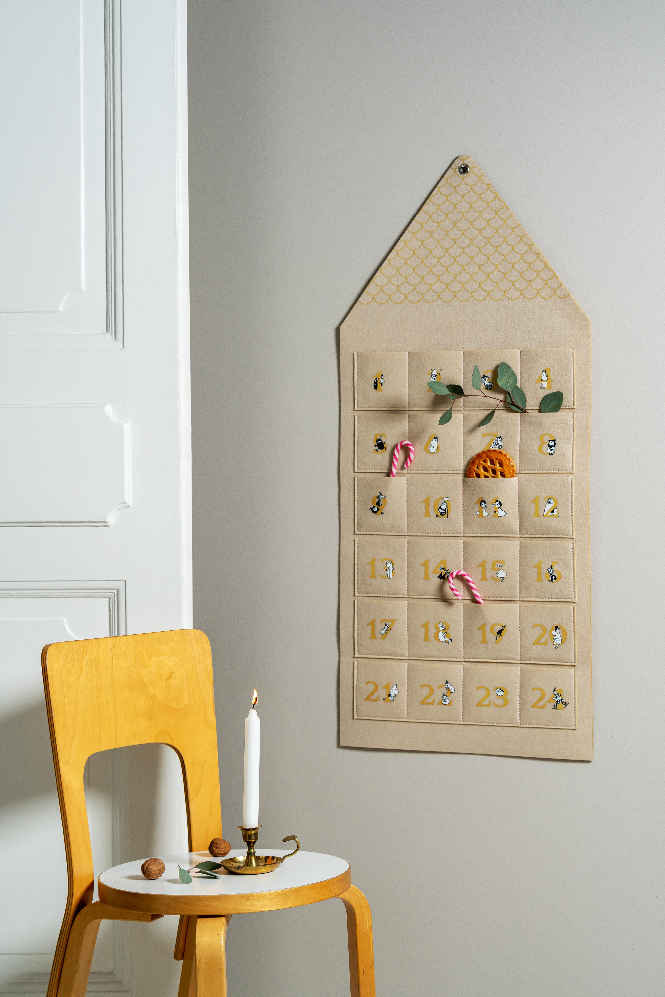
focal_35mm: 70
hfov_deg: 19.5
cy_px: 498
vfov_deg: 28.8
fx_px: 1939
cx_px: 332
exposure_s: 1/60
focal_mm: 70
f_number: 7.1
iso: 400
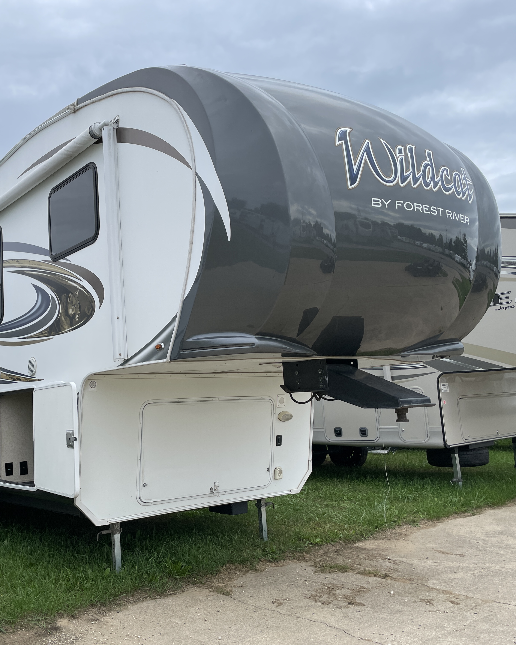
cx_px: 157
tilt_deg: +7.5
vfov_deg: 52.8
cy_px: 322
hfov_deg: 42.5
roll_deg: +1.4
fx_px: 649
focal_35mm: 34
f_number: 1.6
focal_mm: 4.2
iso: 32
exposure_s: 1/2506
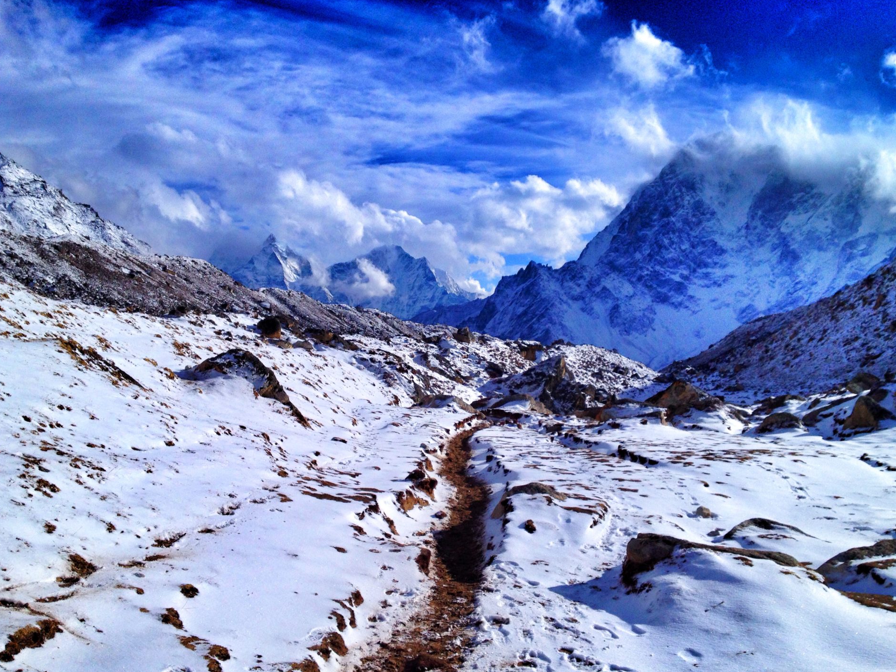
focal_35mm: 38
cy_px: 360
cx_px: 449
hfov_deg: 49.0
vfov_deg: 37.7
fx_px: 984
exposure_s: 1/5525
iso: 50
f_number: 2.4
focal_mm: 4.28
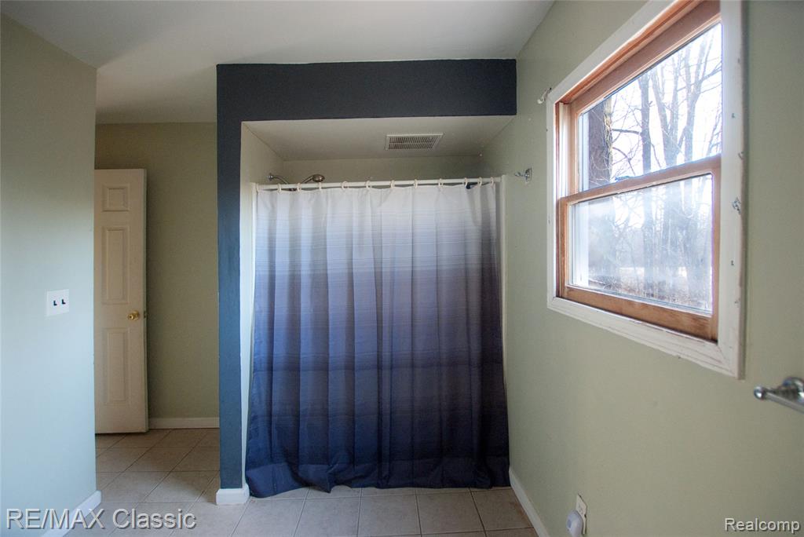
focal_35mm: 15
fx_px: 335
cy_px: 268
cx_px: 402
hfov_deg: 100.4
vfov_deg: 77.4
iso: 800
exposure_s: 1/100
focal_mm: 10
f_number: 3.5
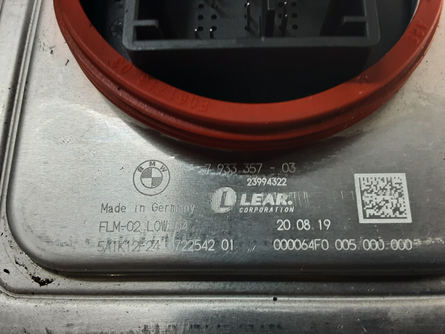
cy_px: 167
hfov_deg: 65.3
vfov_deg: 51.4
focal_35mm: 27
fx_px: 347
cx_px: 222
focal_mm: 2.91
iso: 100
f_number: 1.9
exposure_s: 1/50
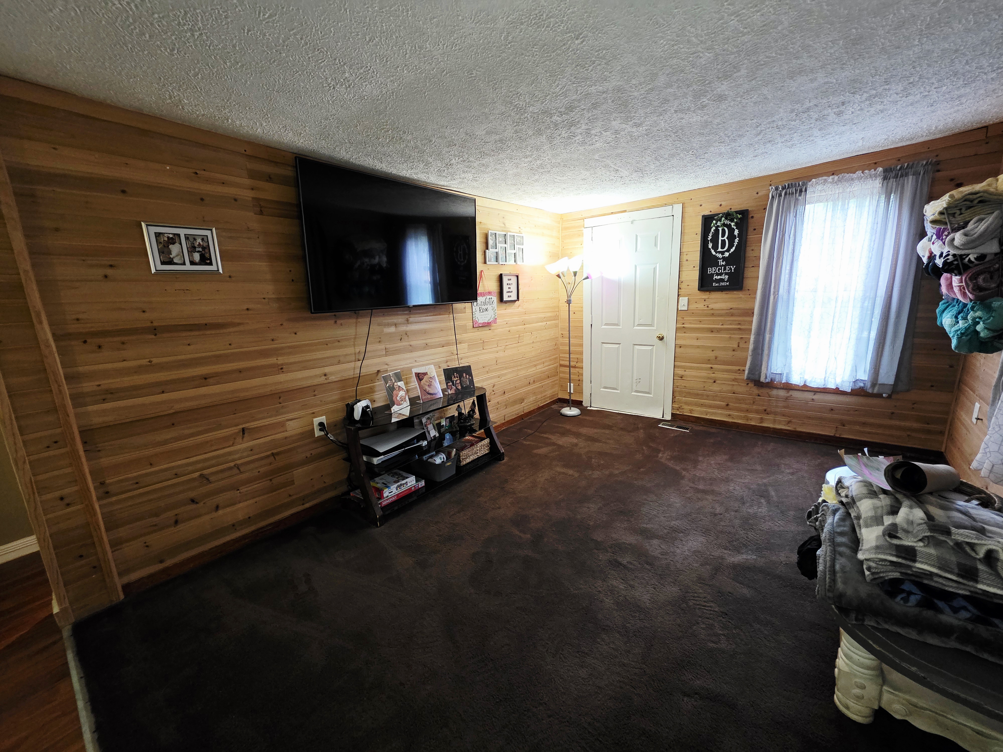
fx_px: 377
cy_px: 376
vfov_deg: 89.9
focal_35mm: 13
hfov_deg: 106.2
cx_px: 502
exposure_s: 1/60.2
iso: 800
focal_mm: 2.2
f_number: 1.9
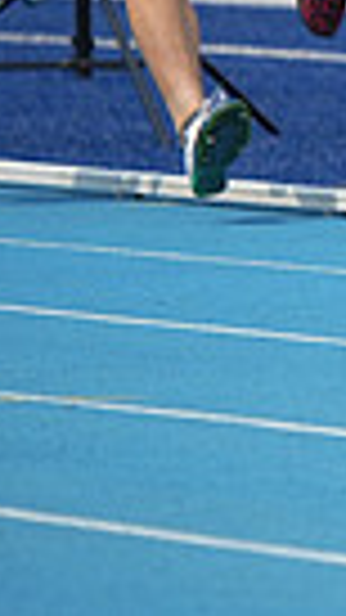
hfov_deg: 1.1
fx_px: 18165
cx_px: 1159
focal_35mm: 1113
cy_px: -250
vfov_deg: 1.9
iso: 400
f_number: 5.6
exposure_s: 1/2500
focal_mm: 250
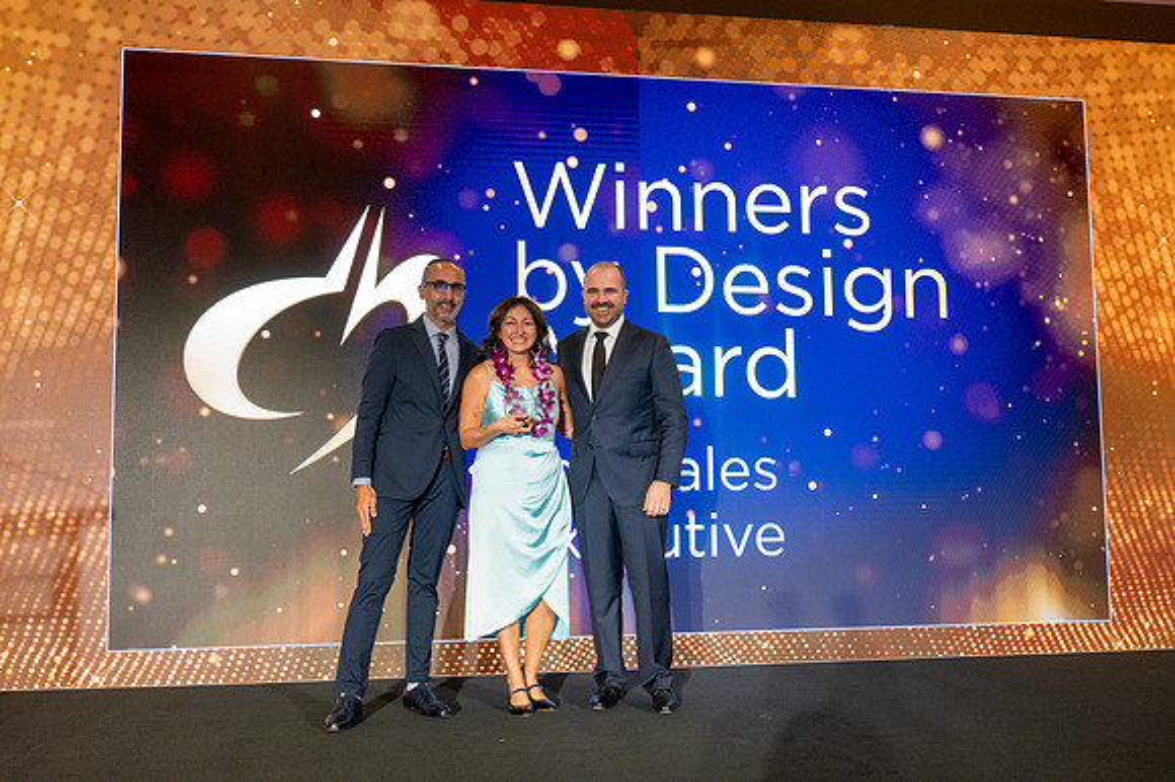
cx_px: 588
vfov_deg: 38.3
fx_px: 1125
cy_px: 391
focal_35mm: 34
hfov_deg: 55.1
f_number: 4
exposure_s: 1/160
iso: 6400
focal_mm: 34.5
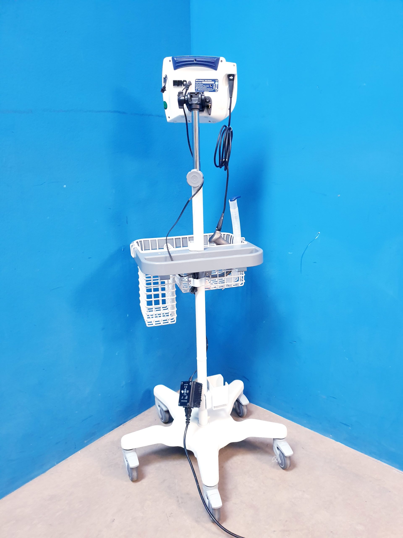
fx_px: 404
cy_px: 269
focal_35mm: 26
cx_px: 202
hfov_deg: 53.1
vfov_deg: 67.3
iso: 320
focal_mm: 4.3
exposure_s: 1/50
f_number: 1.5
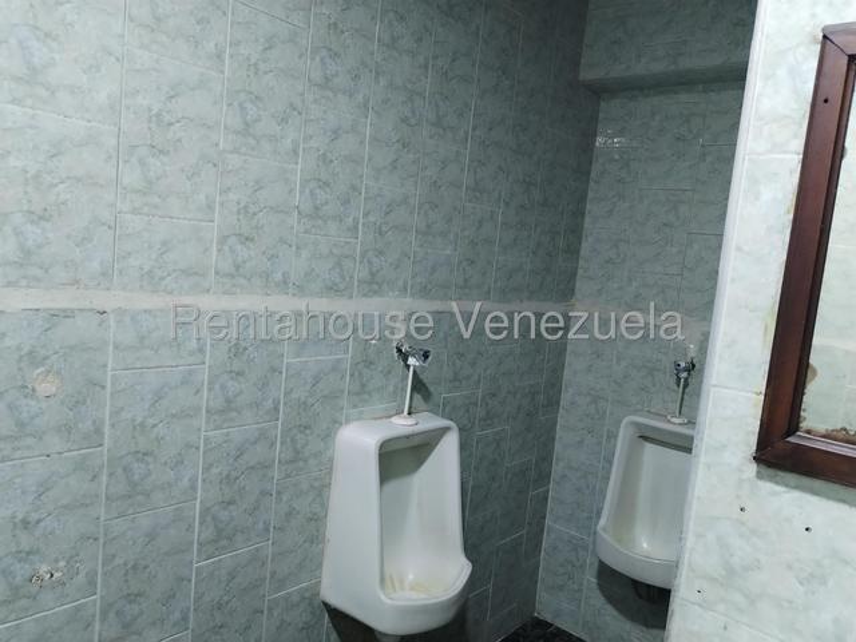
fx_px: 717
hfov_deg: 61.7
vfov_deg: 48.2
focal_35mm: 29
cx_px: 428
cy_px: 321
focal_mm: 4.75
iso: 539
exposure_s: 1/30
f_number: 1.8
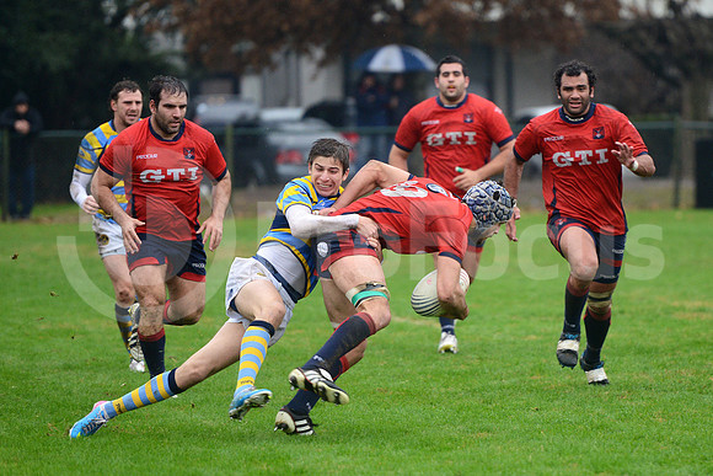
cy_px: 238
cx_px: 356
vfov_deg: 6.9
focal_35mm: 200
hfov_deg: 10.3
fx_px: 3962
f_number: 2.8
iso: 1600
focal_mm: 200
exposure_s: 1/500
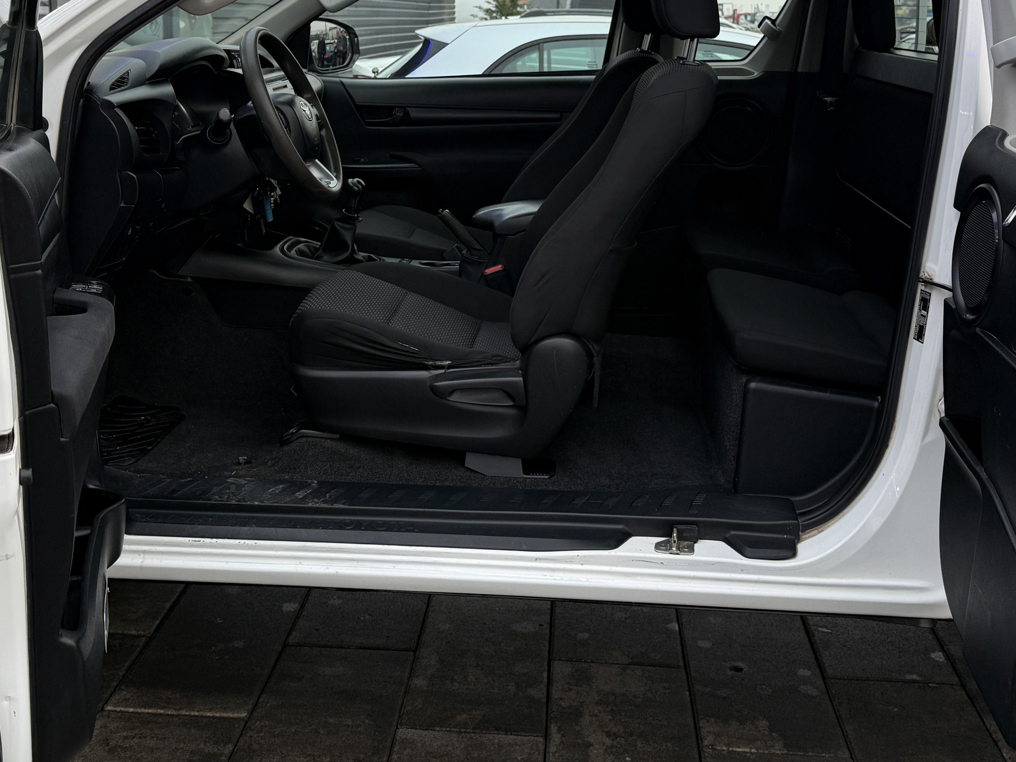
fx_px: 1233
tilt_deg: -7.1
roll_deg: -0.7
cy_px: 188
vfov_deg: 33.6
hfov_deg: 44.8
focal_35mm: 42
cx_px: 509
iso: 80
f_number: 1.78
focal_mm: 6.76
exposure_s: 1/100
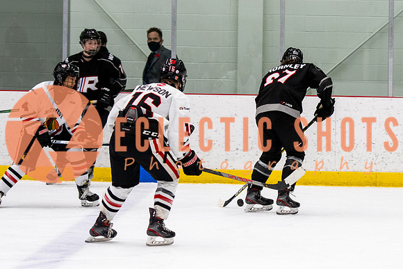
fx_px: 2278
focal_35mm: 203
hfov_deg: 10.1
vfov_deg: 6.8
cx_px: 286
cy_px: 102
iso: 1600
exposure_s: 1/640
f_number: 2.8
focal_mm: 95
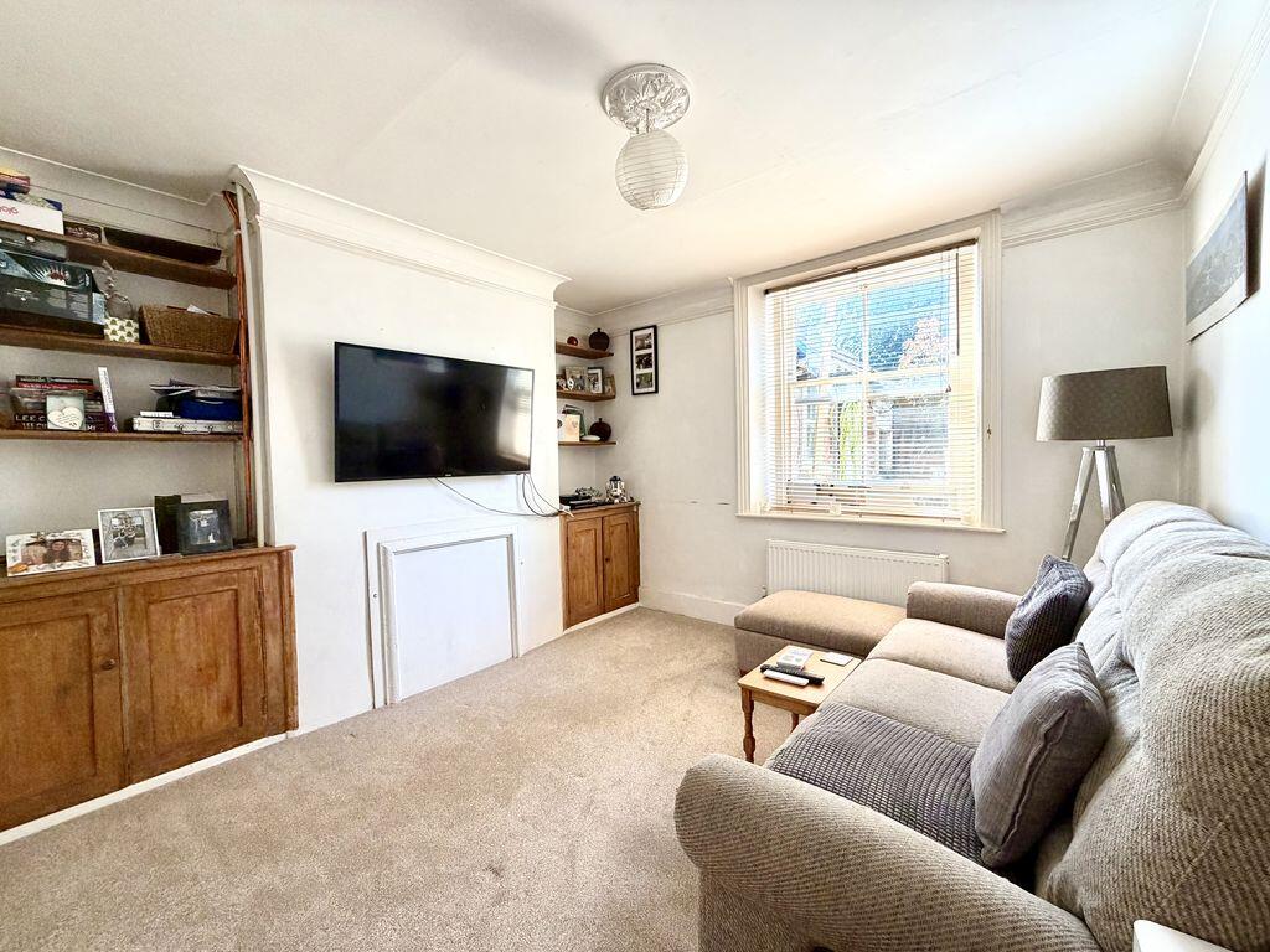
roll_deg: +0.9
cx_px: 635
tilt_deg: -2.0
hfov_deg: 102.1
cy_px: 476
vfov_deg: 85.7
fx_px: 514
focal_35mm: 14
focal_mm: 2.22
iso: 160
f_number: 2.2
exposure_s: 1/121
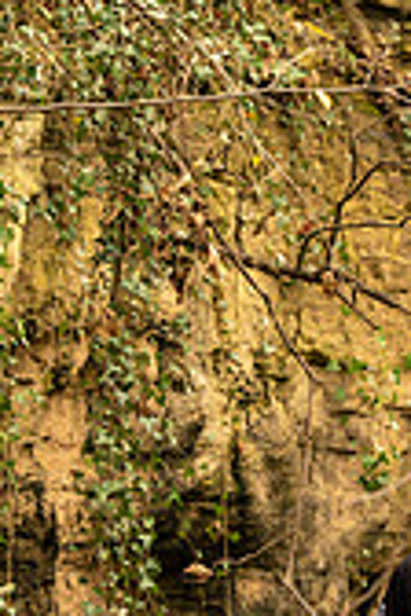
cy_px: 821
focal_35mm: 450
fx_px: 7706
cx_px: 194
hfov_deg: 3.1
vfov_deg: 4.6
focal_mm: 168
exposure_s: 1/640
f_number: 2.8
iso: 500
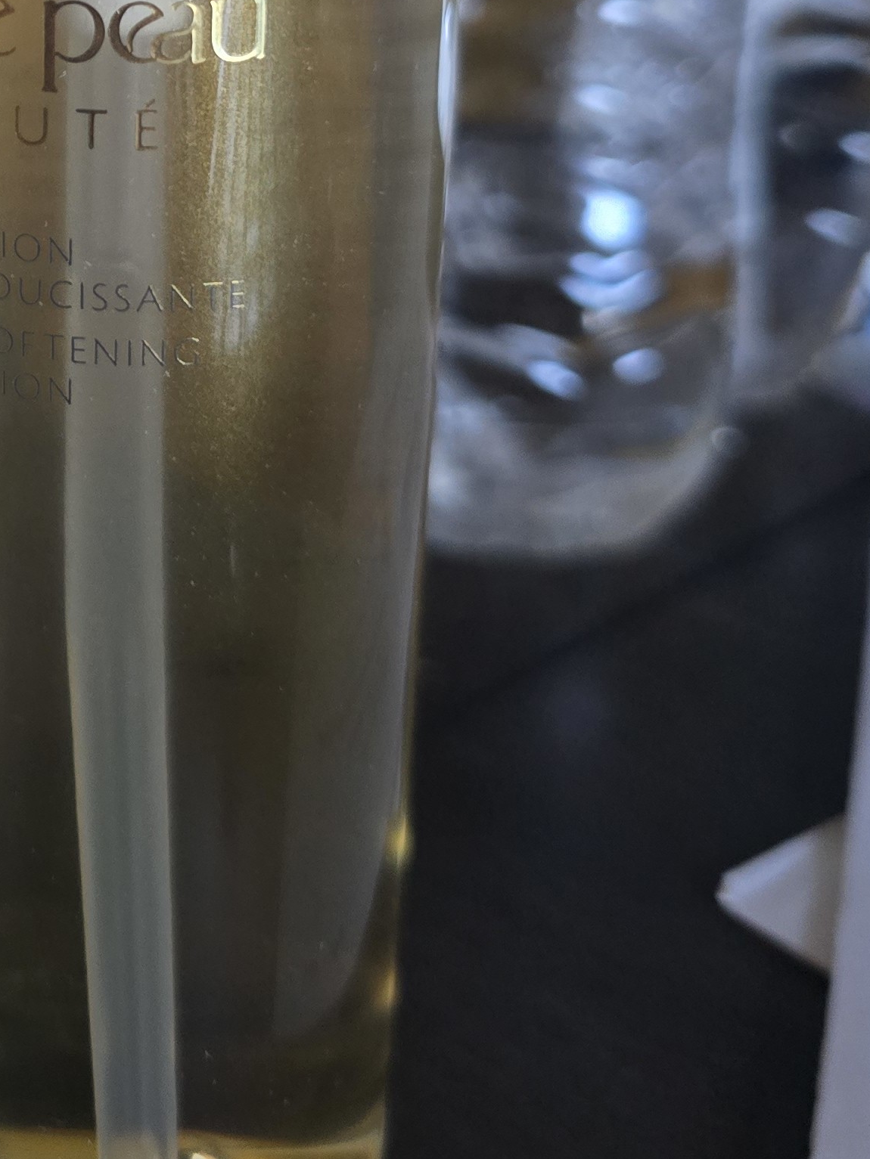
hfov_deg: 22.2
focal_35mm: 60
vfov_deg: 30.4
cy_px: 63
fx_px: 2010
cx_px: -219
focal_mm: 6.3
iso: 1000
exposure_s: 1/60
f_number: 1.7
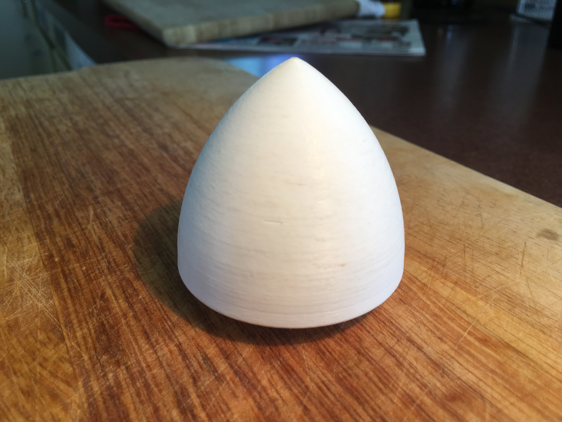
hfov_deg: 61.7
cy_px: 211
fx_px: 471
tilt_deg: -28.7
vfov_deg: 48.2
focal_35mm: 29
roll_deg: -0.3
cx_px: 281
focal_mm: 4.15
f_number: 2.2
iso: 32
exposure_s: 1/60
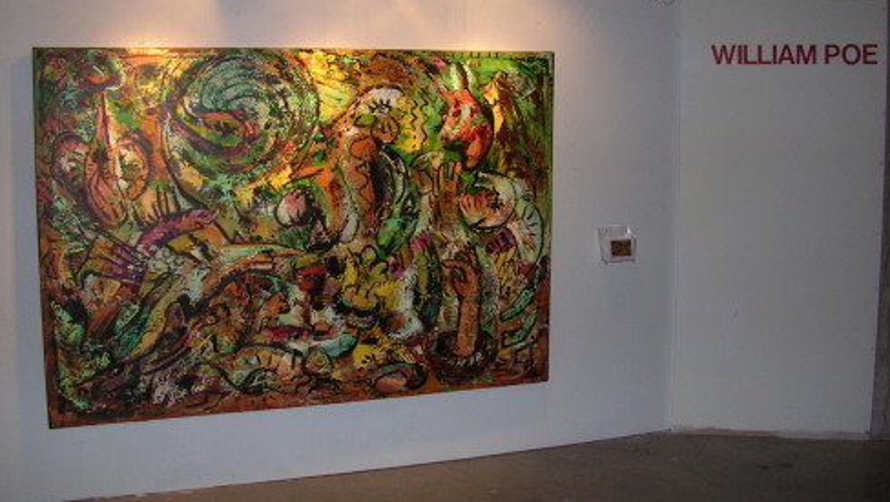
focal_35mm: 39
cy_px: 217
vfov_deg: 30.4
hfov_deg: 51.6
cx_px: 440
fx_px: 921
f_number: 2.8
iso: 82
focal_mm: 5.8
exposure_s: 1/60.1
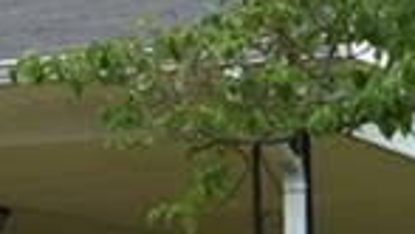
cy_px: 141
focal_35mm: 262
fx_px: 2886
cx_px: -864
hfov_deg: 7.2
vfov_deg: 4.6
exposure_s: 1/200
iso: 100
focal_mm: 24
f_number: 9
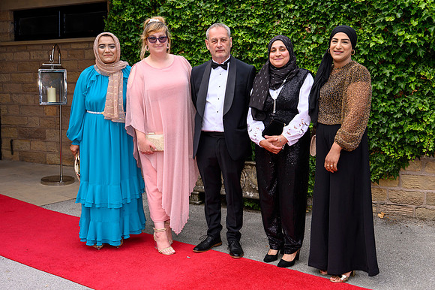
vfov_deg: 34.2
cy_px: 140
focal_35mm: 39
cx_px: 229
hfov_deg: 49.6
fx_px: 471
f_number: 6.3
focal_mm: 34.5
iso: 140
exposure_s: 1/125
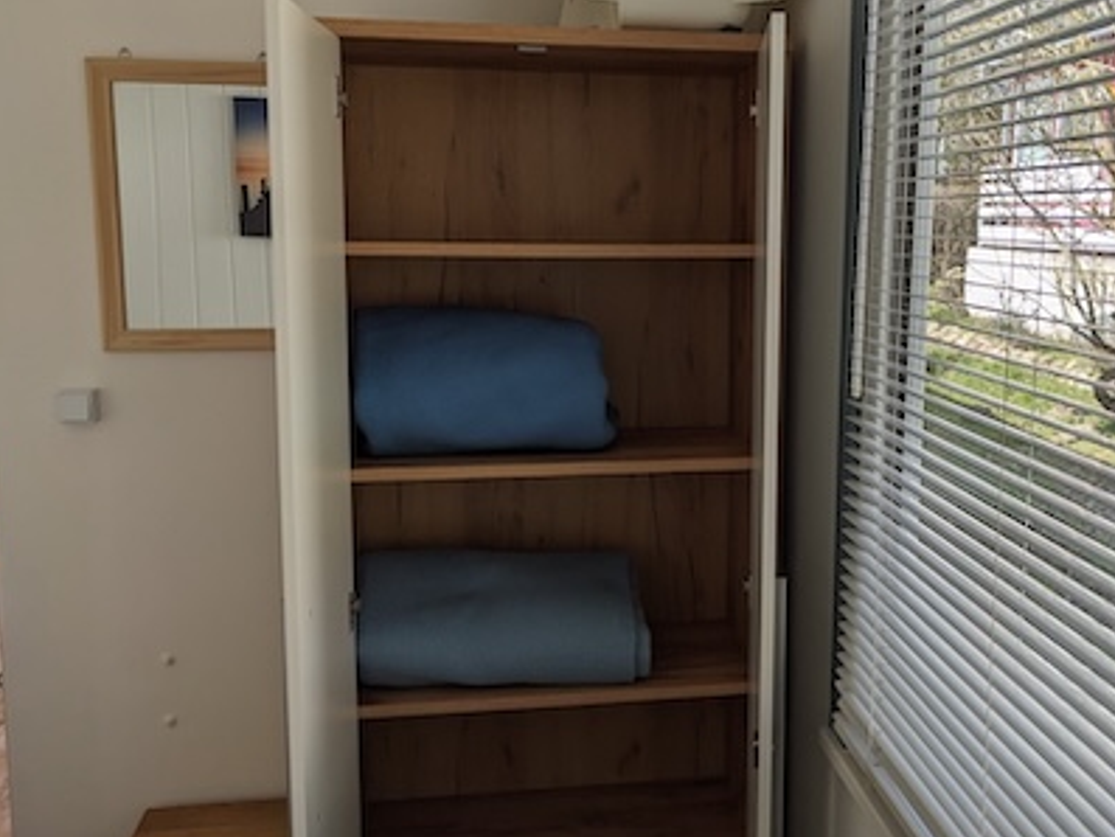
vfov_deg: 41.7
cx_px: 677
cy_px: 364
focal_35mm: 34
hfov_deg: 53.5
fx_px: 1095
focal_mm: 4.38
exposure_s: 1/757
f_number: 1.73
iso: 41
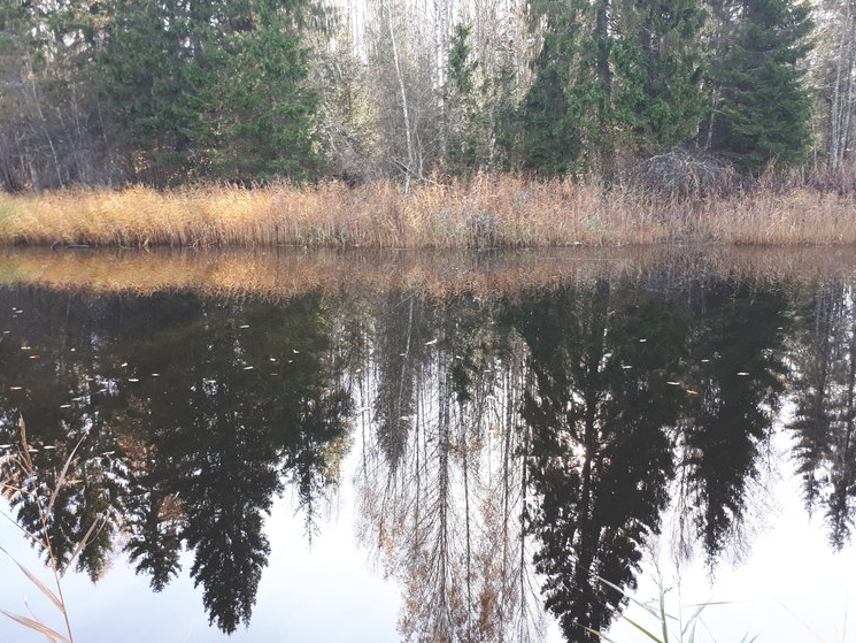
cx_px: 409
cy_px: 313
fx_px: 717
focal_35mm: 29
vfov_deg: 48.2
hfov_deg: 61.6
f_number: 1.9
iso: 80
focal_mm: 3.6
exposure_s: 1/100
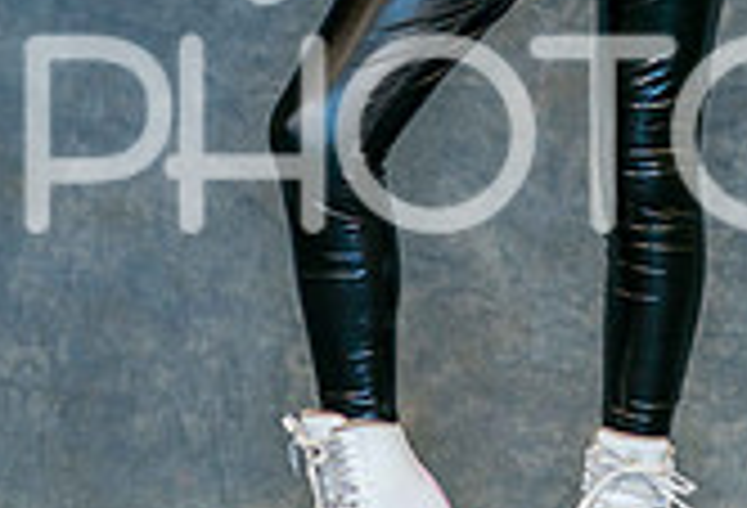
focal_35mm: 322
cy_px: -147
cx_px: 639
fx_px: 6725
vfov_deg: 4.3
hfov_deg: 6.3
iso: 500
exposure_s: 1/250
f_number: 1.6
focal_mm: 85
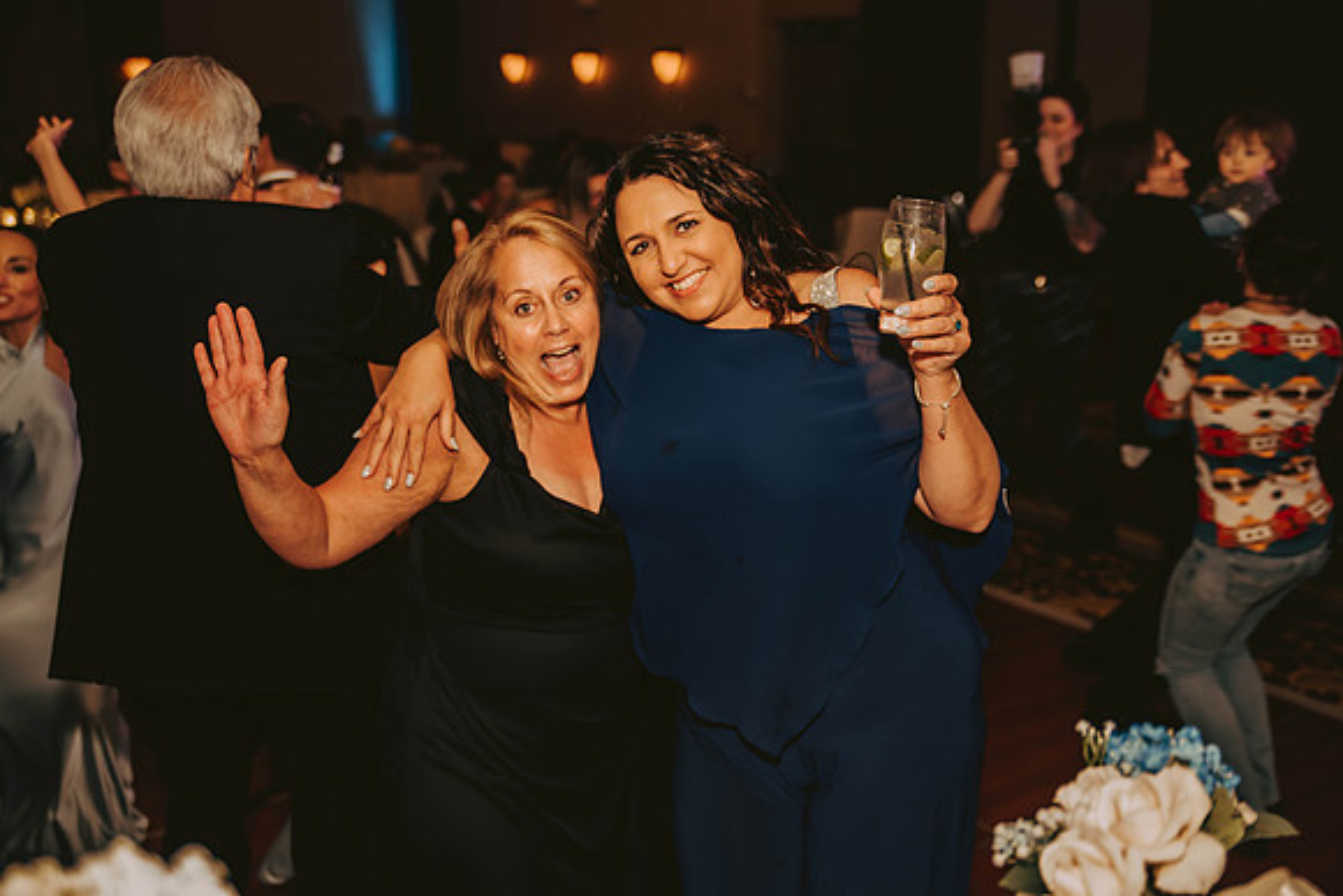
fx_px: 1642
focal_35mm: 44
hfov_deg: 44.5
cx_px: 672
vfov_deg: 30.5
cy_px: 448
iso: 500
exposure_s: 1/60
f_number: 2.8
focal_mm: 44
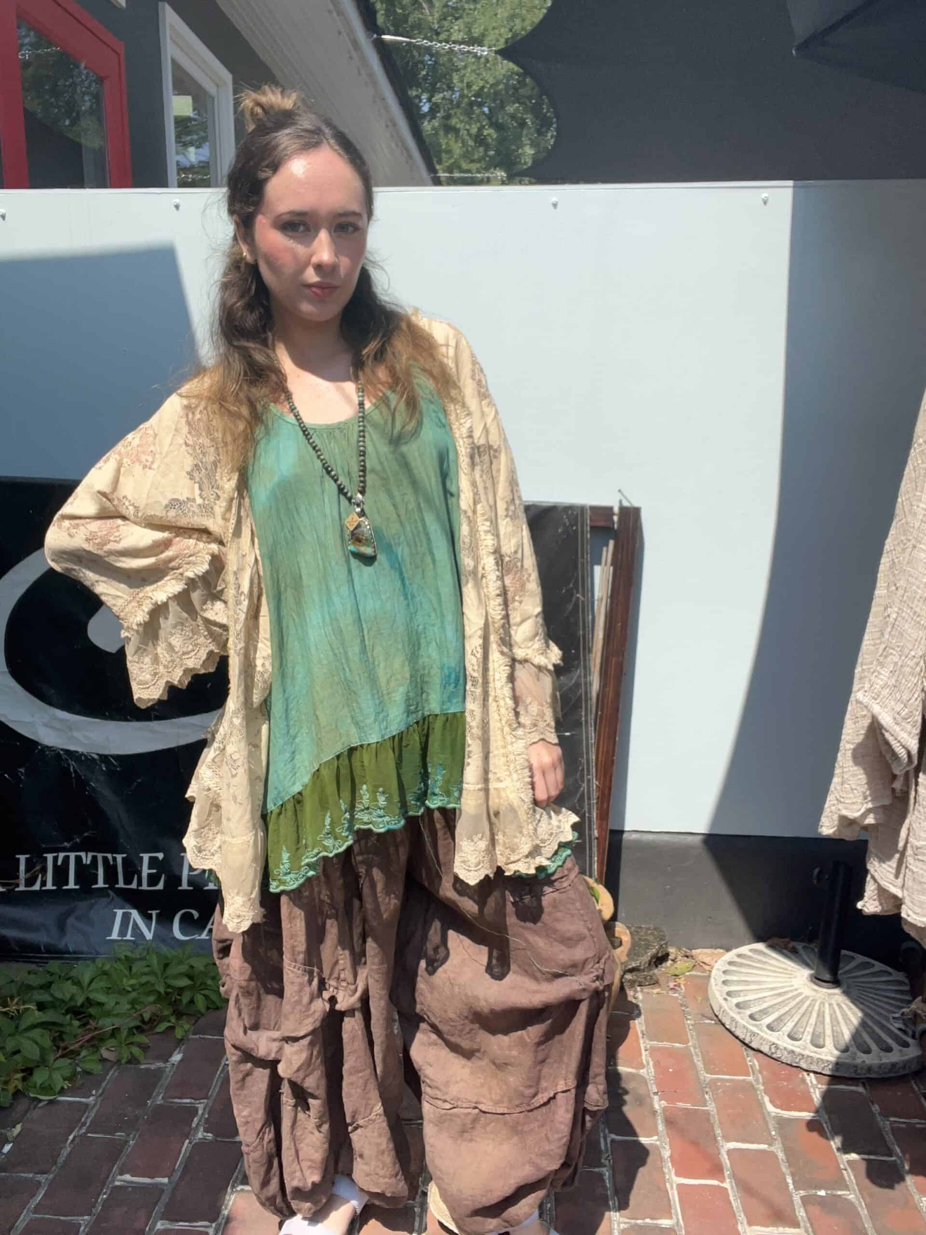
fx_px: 1070
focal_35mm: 30
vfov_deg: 60.0
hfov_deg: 46.8
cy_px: 618
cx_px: 463
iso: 32
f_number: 2.2
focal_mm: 2.71
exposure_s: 1/1148
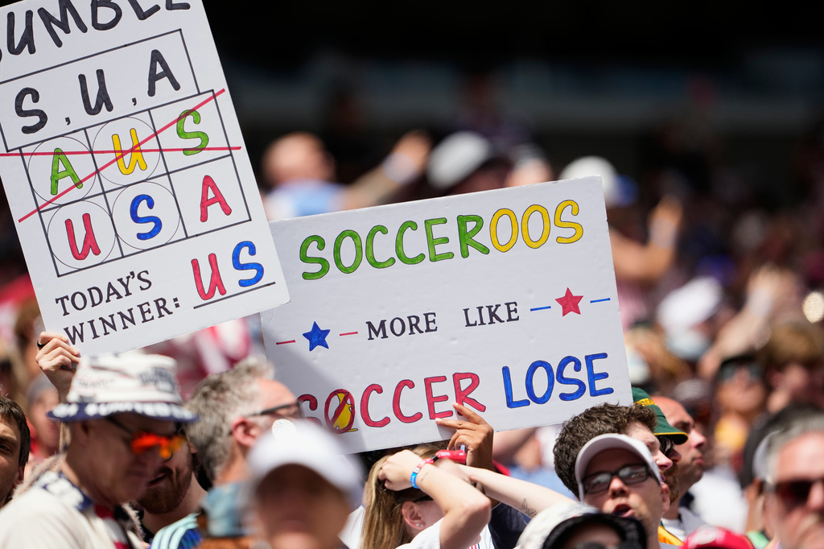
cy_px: 274
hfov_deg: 5.2
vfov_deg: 3.4
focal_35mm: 400
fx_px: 9152
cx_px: 412
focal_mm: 400
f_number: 2.8
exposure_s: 1/6400
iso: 500
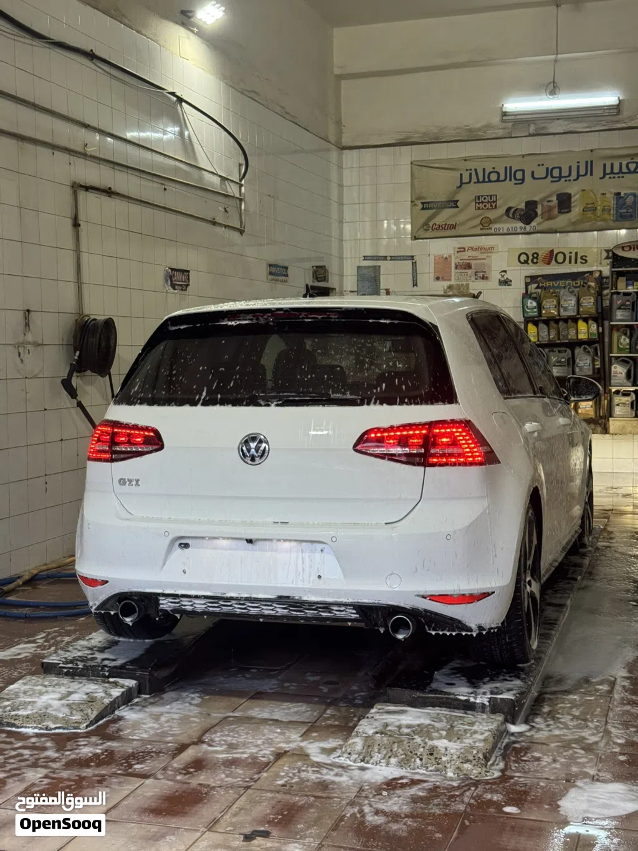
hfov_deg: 30.3
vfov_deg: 39.7
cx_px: 319
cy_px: 426
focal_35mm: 48
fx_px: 1179
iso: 125
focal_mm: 6.76
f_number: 1.78
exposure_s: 1/50
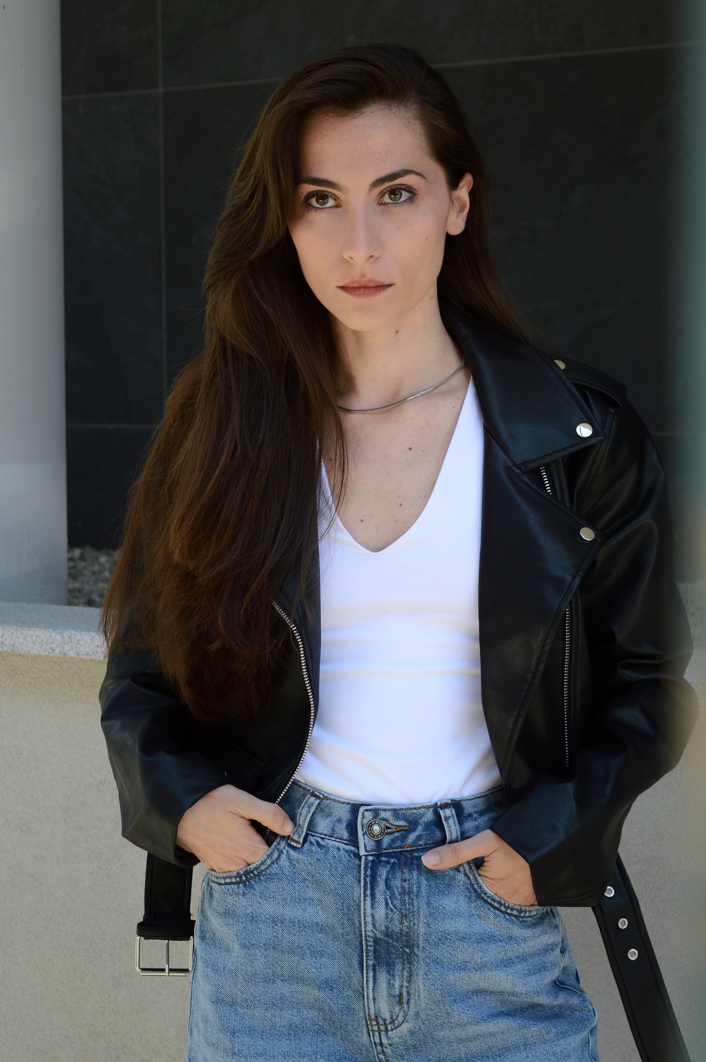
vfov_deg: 24.6
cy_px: 531
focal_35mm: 82
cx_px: 353
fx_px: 2431
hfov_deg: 16.5
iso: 200
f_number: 7.1
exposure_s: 1/200
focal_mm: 55
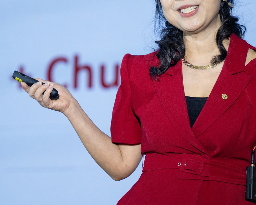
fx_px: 2561
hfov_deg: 5.7
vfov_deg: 4.6
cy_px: 79
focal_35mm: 338
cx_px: 125
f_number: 2.8
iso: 640
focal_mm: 145
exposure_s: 1/640
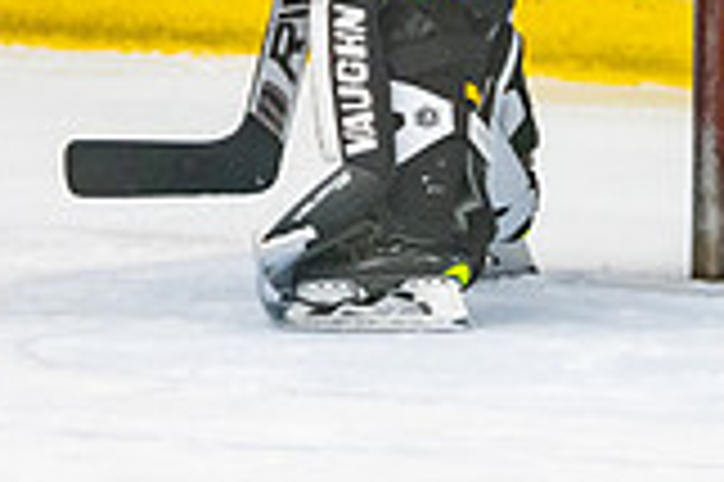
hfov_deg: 3.3
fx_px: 12516
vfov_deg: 2.2
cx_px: 348
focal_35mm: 623
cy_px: -273
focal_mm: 125
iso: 4000
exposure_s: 1/800
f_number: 2.8
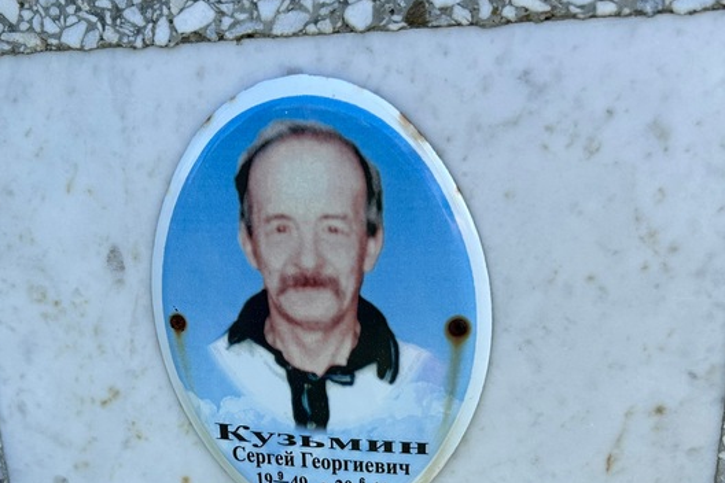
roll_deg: +3.8
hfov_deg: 47.1
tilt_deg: -21.7
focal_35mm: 41
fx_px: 826
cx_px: 286
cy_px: 339
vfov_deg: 32.2
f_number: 1.5
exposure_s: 1/1295
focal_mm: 5.7
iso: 50
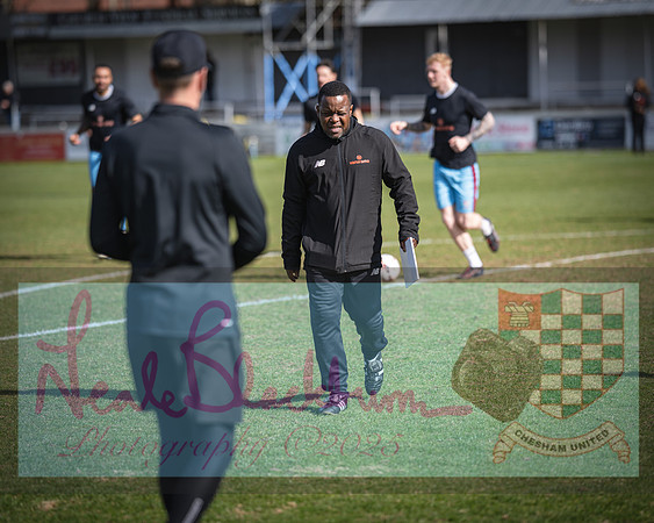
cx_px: 306
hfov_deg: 12.7
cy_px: 262
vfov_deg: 10.2
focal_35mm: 152
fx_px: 2942
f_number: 2
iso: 32
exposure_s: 1/1250
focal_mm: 135
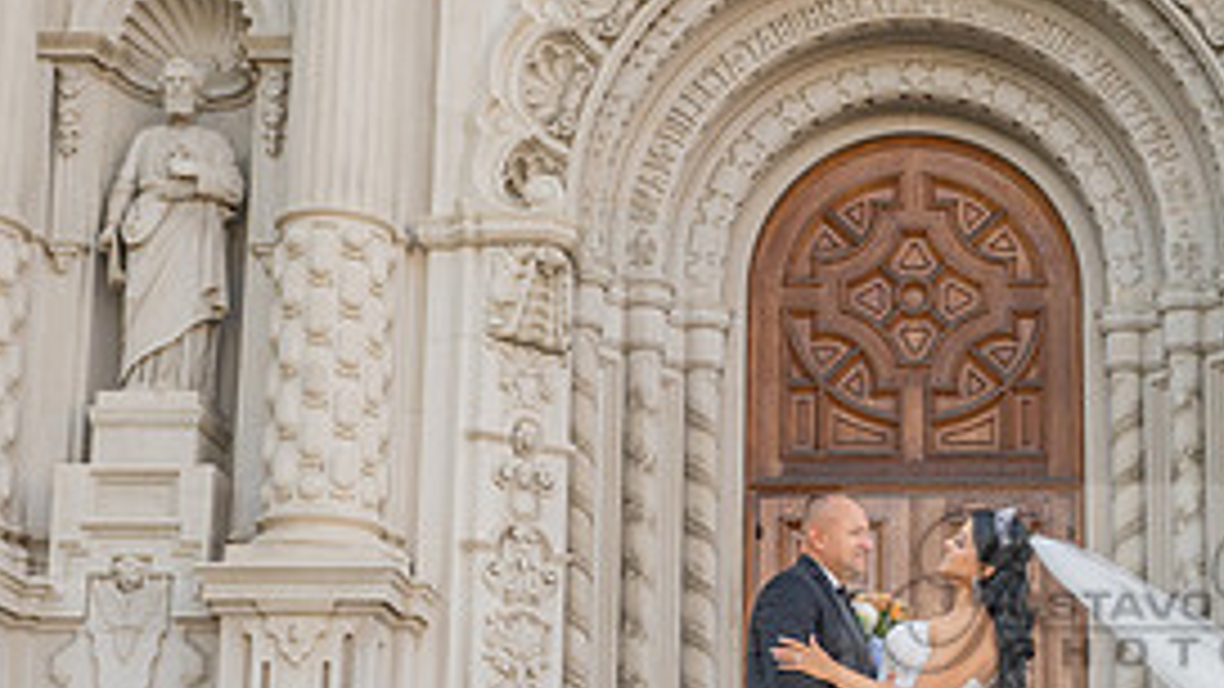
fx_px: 2272
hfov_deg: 29.4
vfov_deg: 17.0
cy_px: 603
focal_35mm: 70
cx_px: 1003
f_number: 5.6
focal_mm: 24
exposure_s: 1/250
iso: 400
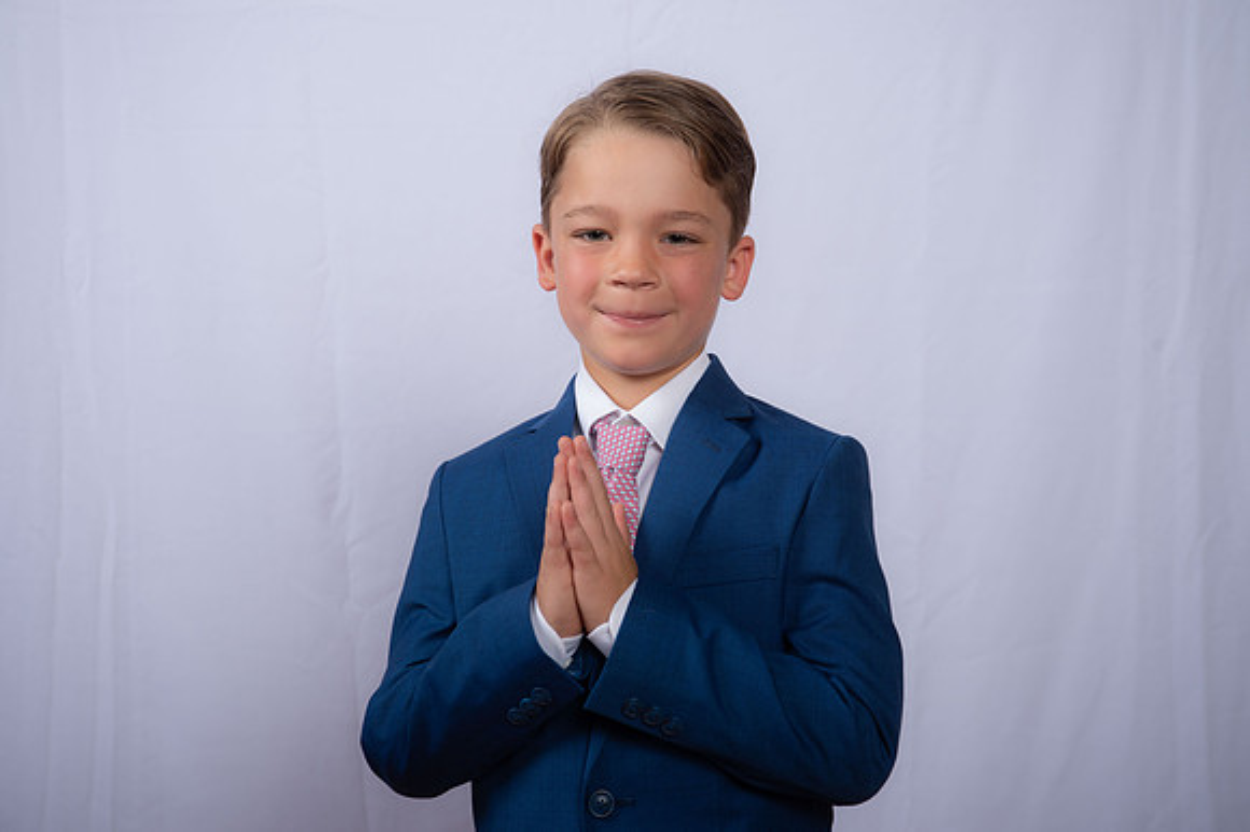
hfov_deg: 30.5
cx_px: 625
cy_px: 416
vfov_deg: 20.6
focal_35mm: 66
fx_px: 2290
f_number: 8
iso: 250
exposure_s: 1/160
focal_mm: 66
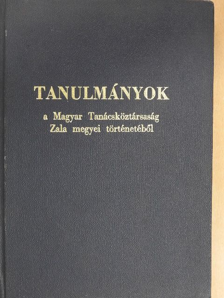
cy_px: 149
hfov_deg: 26.6
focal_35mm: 55
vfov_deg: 34.9
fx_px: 475
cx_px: 112
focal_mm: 9.9
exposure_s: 1/8
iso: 400
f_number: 5
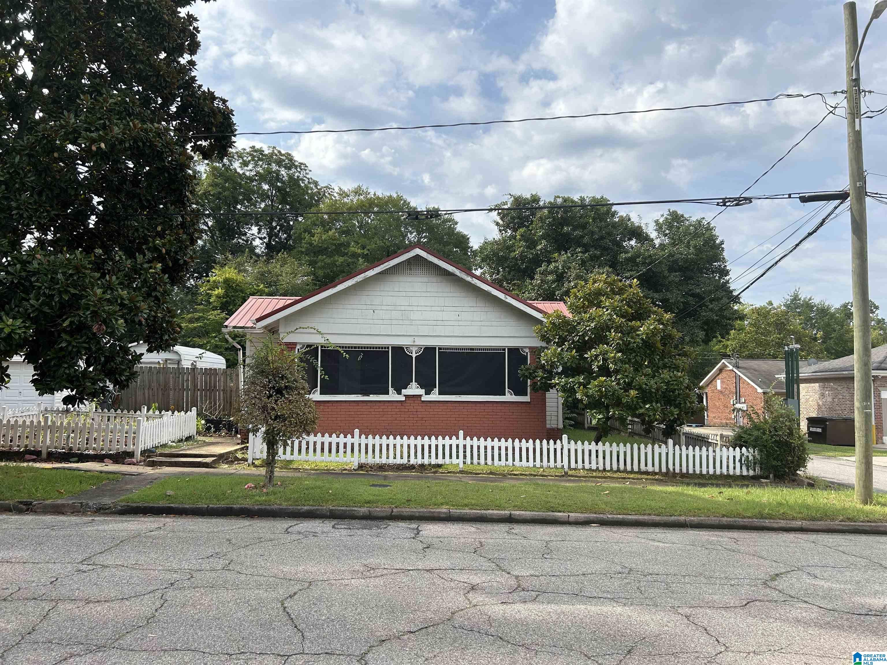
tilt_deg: +4.8
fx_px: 666
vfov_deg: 53.1
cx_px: 444
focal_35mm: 26
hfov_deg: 67.3
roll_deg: -0.7
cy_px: 332
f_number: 1.5
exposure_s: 1/4274
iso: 50
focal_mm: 5.7
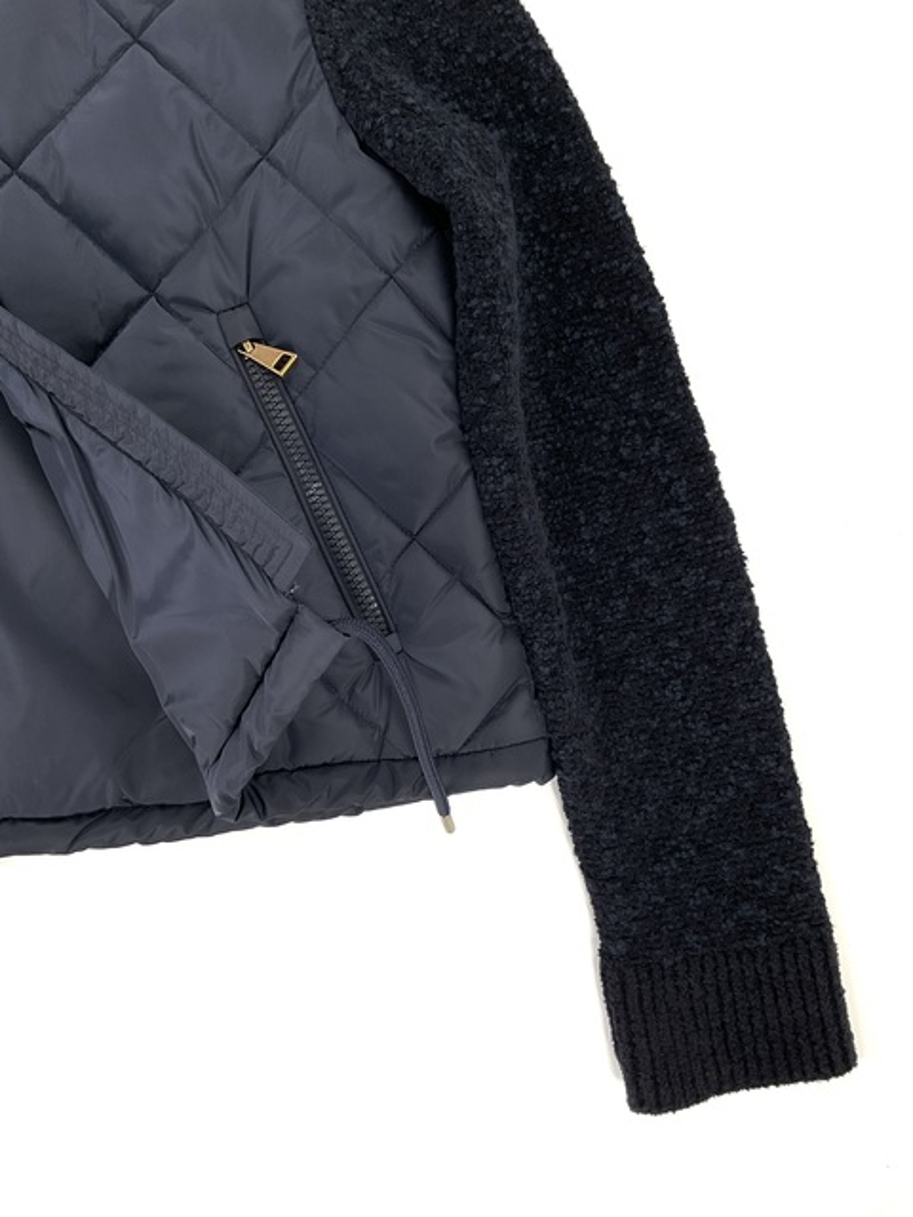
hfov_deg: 48.2
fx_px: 1020
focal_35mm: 29
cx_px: 456
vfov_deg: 61.7
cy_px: 608
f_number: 1.8
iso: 16
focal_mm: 3
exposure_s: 1/120
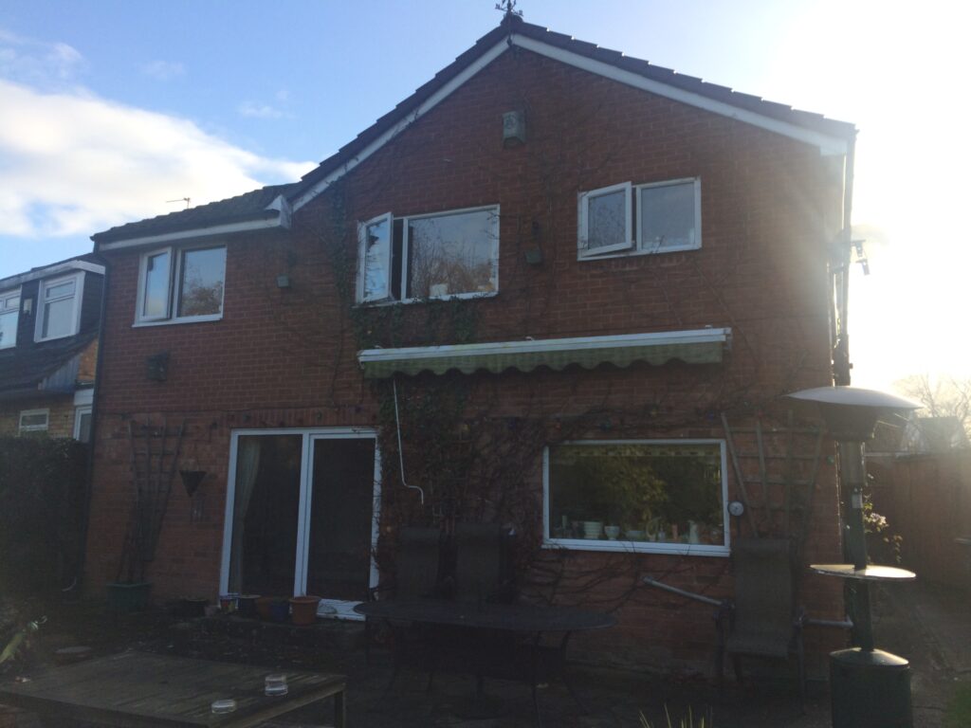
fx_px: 813
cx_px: 486
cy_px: 364
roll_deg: -1.7
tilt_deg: +7.6
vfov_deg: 48.2
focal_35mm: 29
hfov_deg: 61.7
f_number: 2.2
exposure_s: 1/651
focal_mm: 4.15
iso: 32
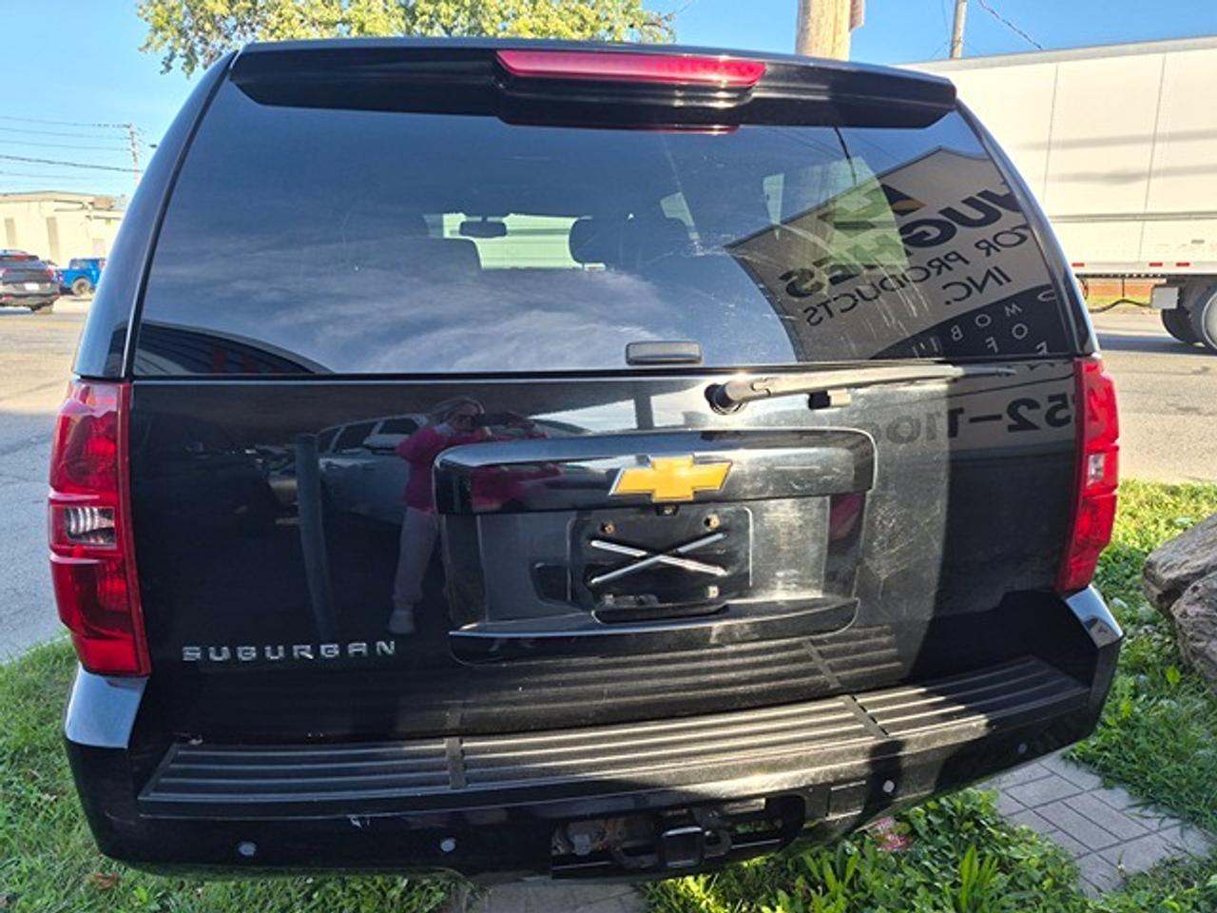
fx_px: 809
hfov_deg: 73.9
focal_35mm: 23
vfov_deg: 58.9
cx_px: 608
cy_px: 456
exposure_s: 1/1156
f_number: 1.8
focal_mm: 5.4
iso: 80
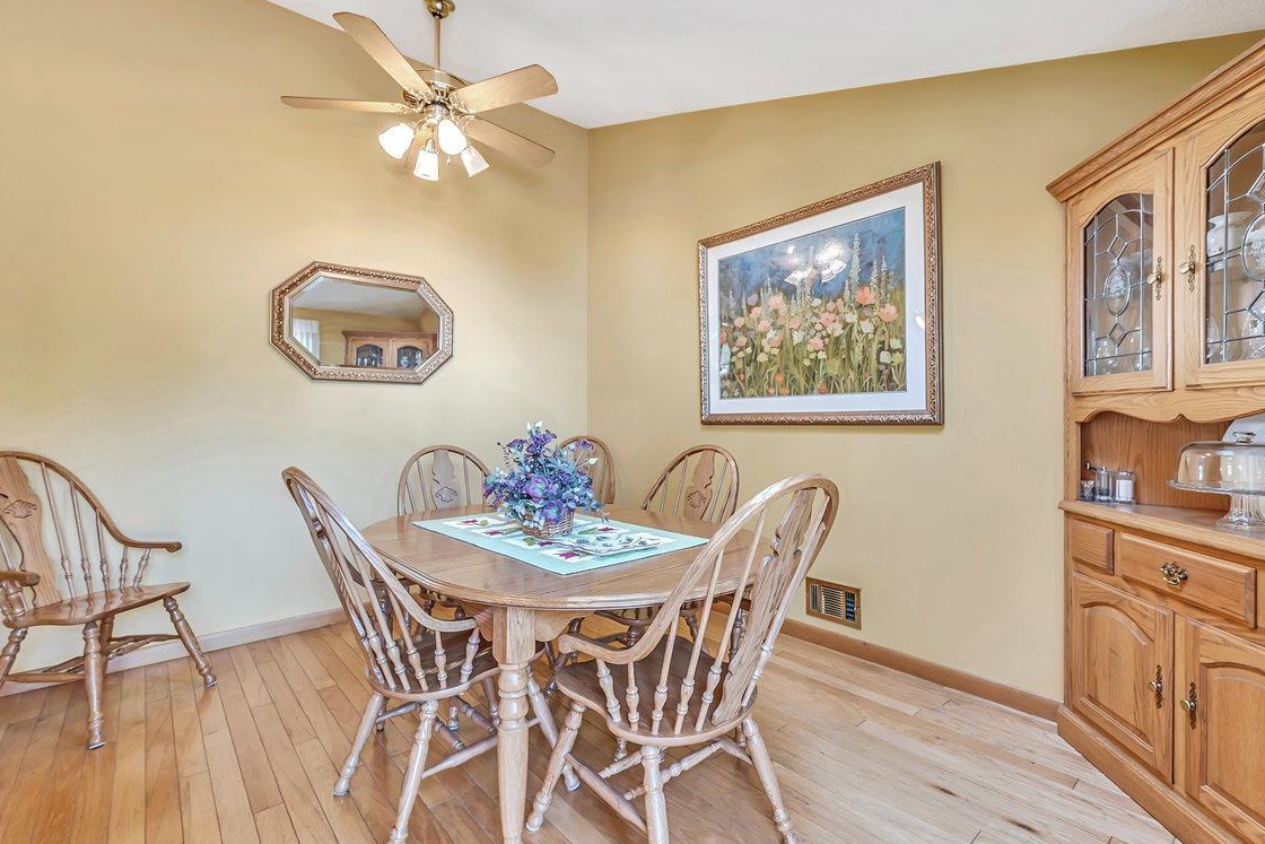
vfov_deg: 73.7
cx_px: 656
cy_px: 438
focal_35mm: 16
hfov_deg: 96.7
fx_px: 562
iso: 100
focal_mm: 14
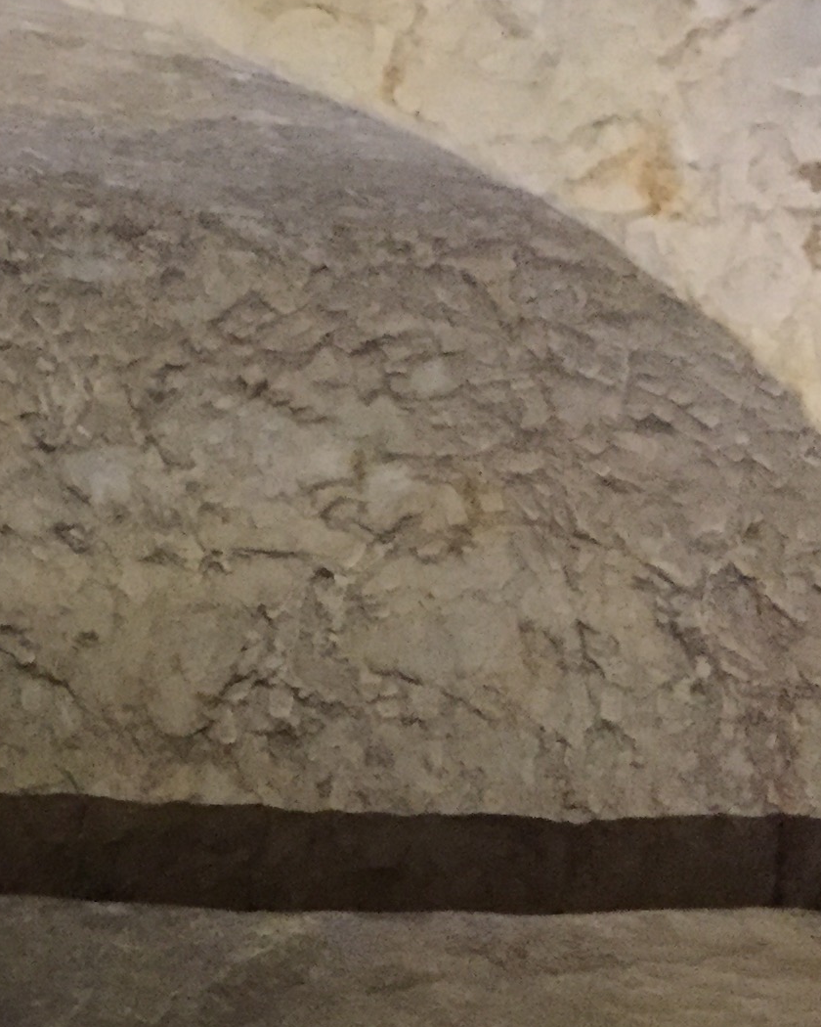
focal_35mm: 88
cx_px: -275
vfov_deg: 20.7
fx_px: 2673
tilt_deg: -14.0
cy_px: 1141
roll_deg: -2.5
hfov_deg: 16.4
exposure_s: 1/17
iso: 400
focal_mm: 4.15
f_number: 2.2
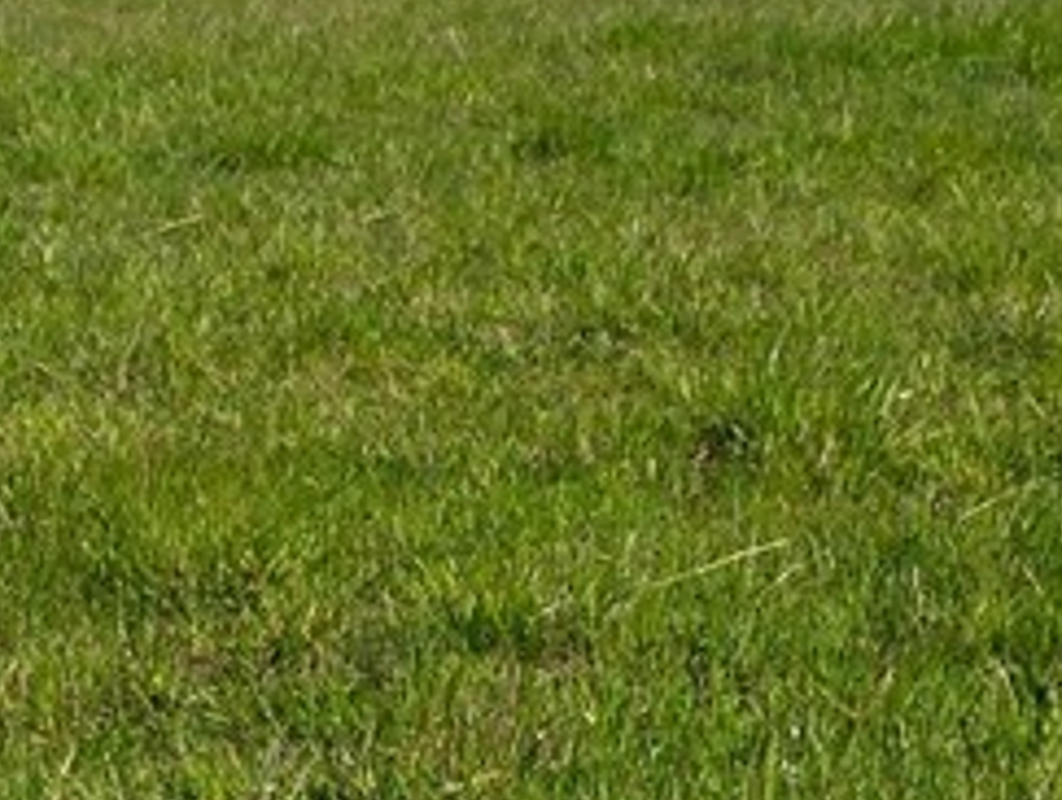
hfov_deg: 15.9
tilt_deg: -11.0
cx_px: 101
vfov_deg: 12.2
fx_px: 3748
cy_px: 498
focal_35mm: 122
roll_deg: -2.3
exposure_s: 1/2326
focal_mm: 4.15
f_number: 2.2
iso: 32
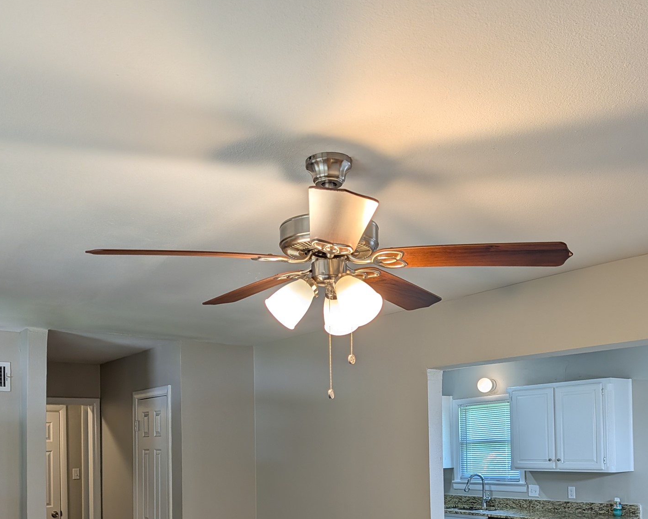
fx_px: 652
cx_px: 330
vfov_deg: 41.0
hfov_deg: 52.8
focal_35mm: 34
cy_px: 434
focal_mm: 6.9
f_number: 1.68
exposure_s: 1/120
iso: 88
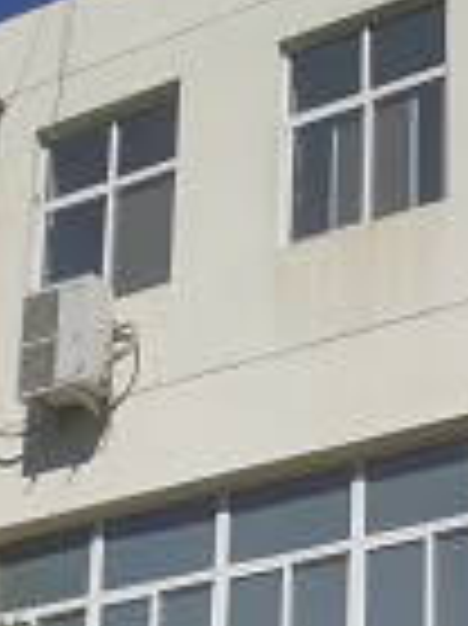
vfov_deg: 22.4
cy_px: 835
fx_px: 1390
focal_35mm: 77
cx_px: 621
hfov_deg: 17.8
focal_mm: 3.83
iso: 50
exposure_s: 1/1592
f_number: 1.8
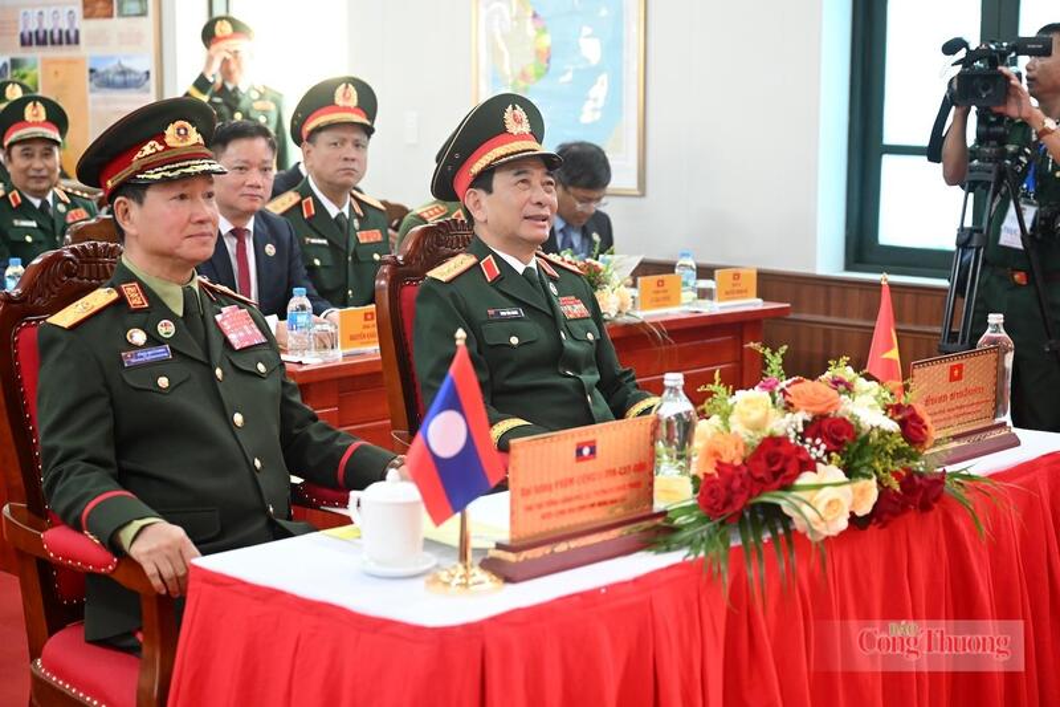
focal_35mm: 63
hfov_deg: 31.9
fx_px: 1854
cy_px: 354
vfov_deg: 21.6
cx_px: 530
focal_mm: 63
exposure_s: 1/250
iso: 3200
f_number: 4
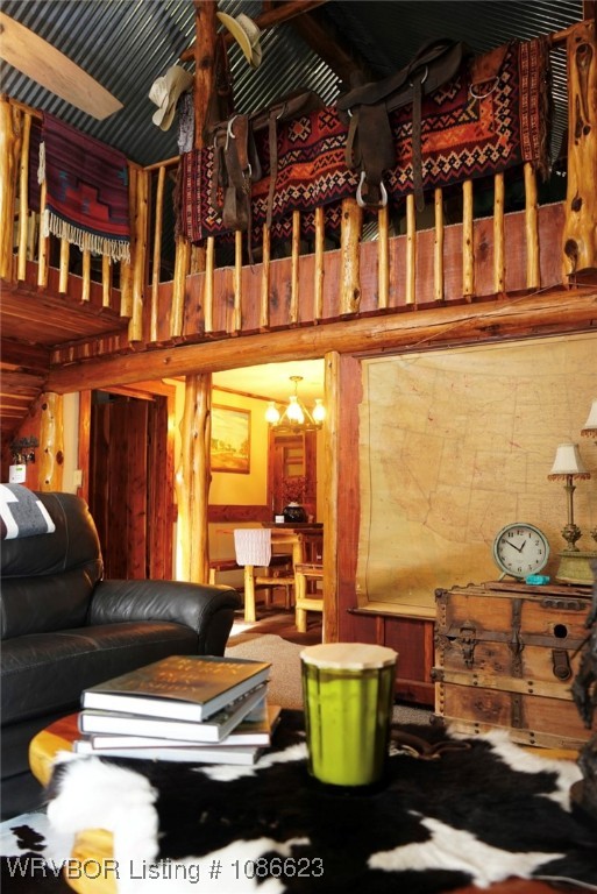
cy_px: 447
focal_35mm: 28
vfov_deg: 65.4
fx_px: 696
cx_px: 298
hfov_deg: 46.5
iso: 1250
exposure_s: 1/60
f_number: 4
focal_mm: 28
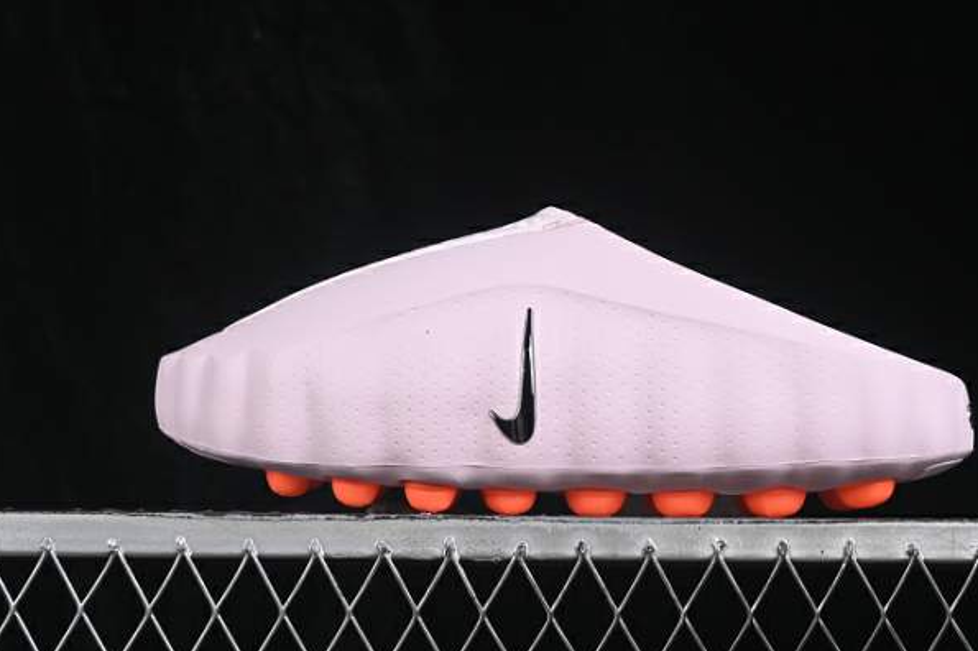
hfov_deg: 22.1
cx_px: 564
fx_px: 2498
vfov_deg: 14.8
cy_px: 266
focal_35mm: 92
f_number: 8
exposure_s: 1/80
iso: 160
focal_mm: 50
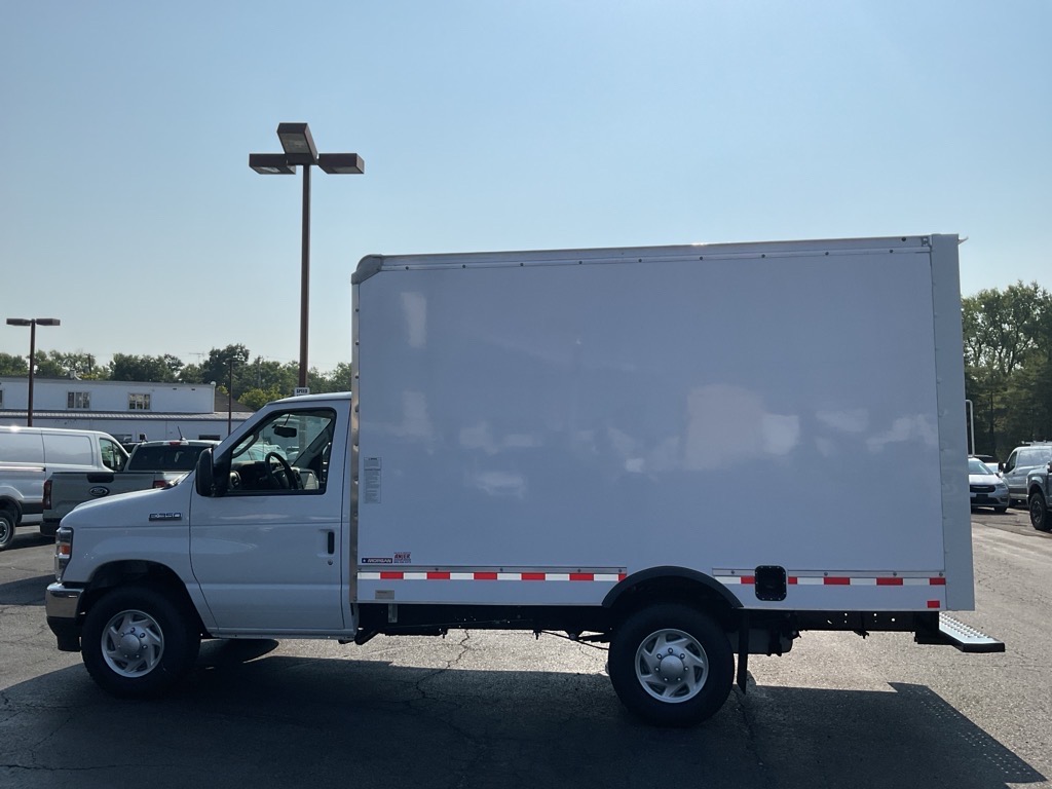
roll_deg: -1.4
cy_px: 394
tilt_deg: +5.4
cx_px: 526
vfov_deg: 48.2
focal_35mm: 29
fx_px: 881
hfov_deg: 61.7
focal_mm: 3
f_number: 1.8
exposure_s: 1/4785
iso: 16
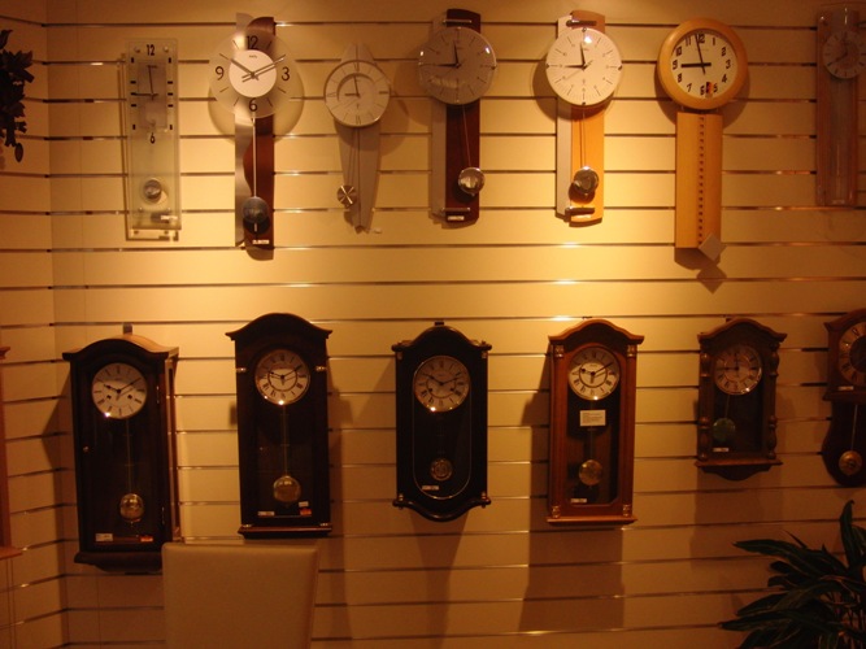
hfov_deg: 50.1
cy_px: 324
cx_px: 433
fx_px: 925
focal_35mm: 37
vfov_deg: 38.7
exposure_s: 1/80
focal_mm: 6.42
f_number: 3.6
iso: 200
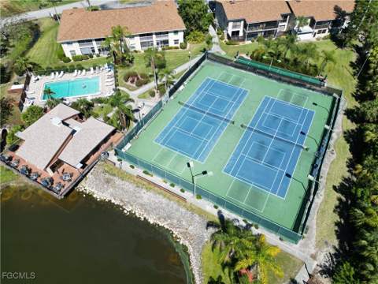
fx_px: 262
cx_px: 189
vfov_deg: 56.8
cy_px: 142
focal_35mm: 24
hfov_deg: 71.6
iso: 130
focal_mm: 6.72
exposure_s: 1/3200
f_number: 1.7
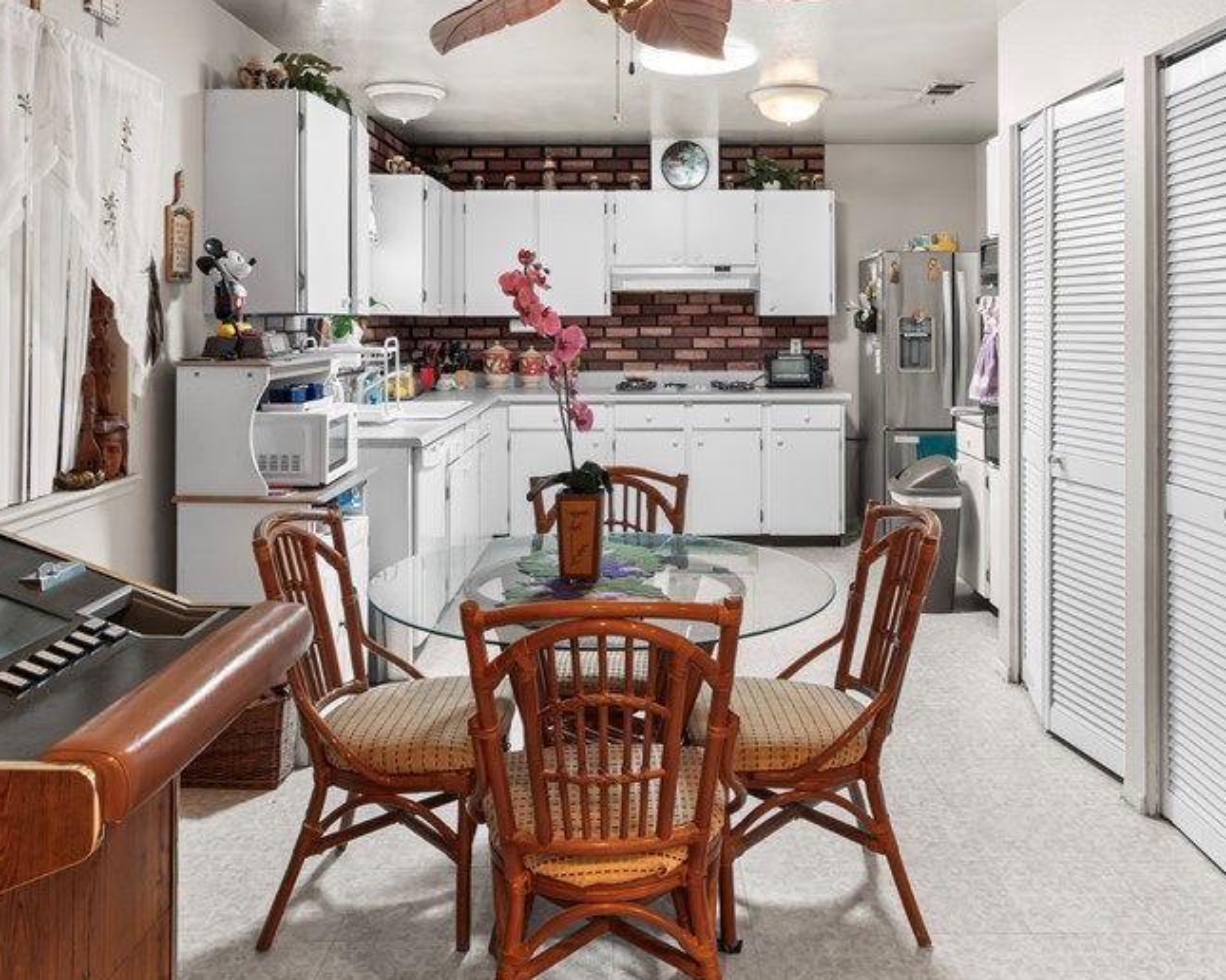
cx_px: 642
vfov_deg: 47.6
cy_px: 319
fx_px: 1089
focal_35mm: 30
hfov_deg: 58.7
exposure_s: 1/5
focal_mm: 19
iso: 500
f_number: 8
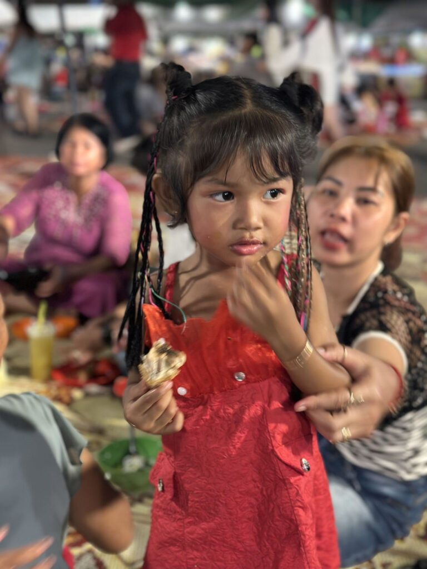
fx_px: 789
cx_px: 214
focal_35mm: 48
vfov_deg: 39.7
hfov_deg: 30.3
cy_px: 284
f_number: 1.8
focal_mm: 6.9
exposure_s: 1/33
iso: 400
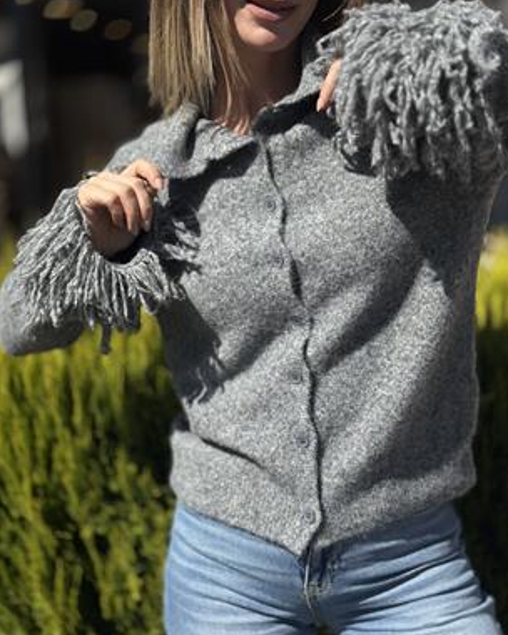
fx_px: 958
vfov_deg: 36.7
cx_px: 257
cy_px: 312
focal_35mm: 51
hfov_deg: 29.7
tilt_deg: -7.8
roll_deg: +1.4
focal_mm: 6.86
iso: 100
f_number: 1.78
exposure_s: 1/12048
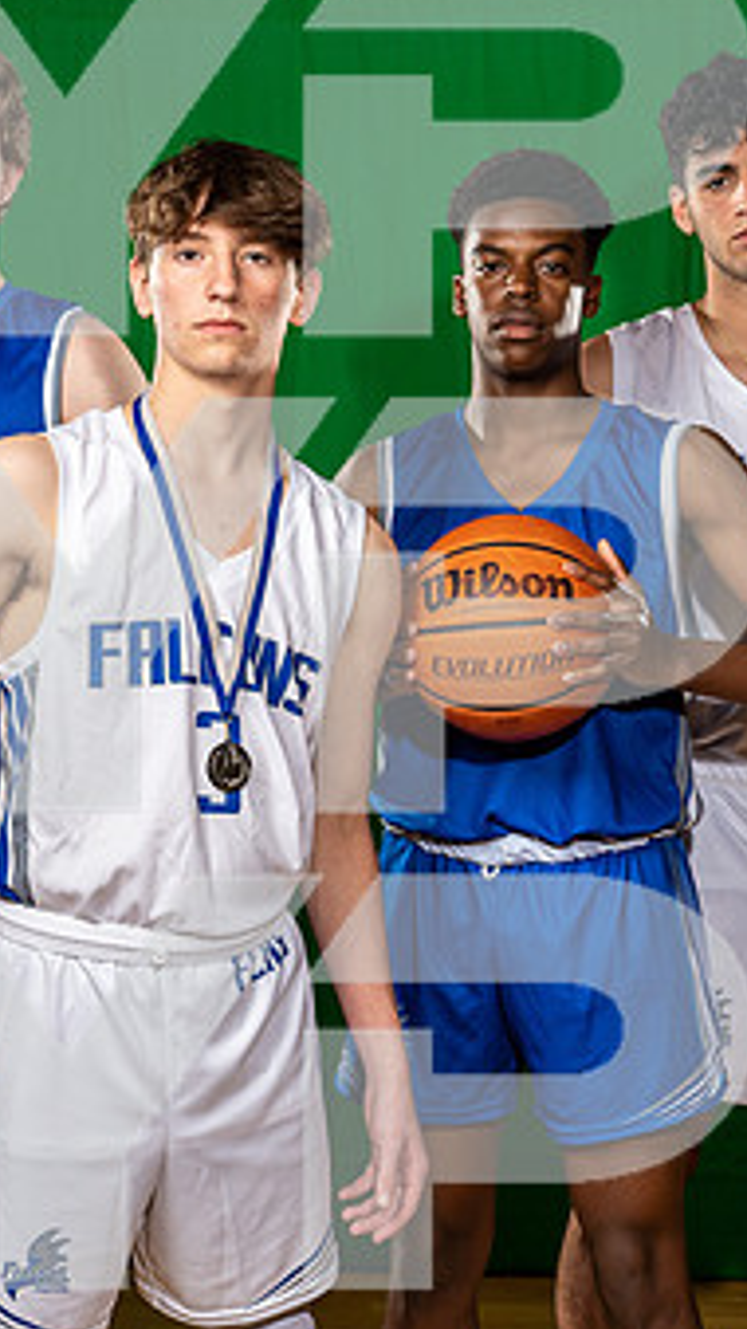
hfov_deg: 16.7
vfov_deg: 29.3
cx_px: 240
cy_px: 607
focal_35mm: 72
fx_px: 2537
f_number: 8
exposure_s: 1/250
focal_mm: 40
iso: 250
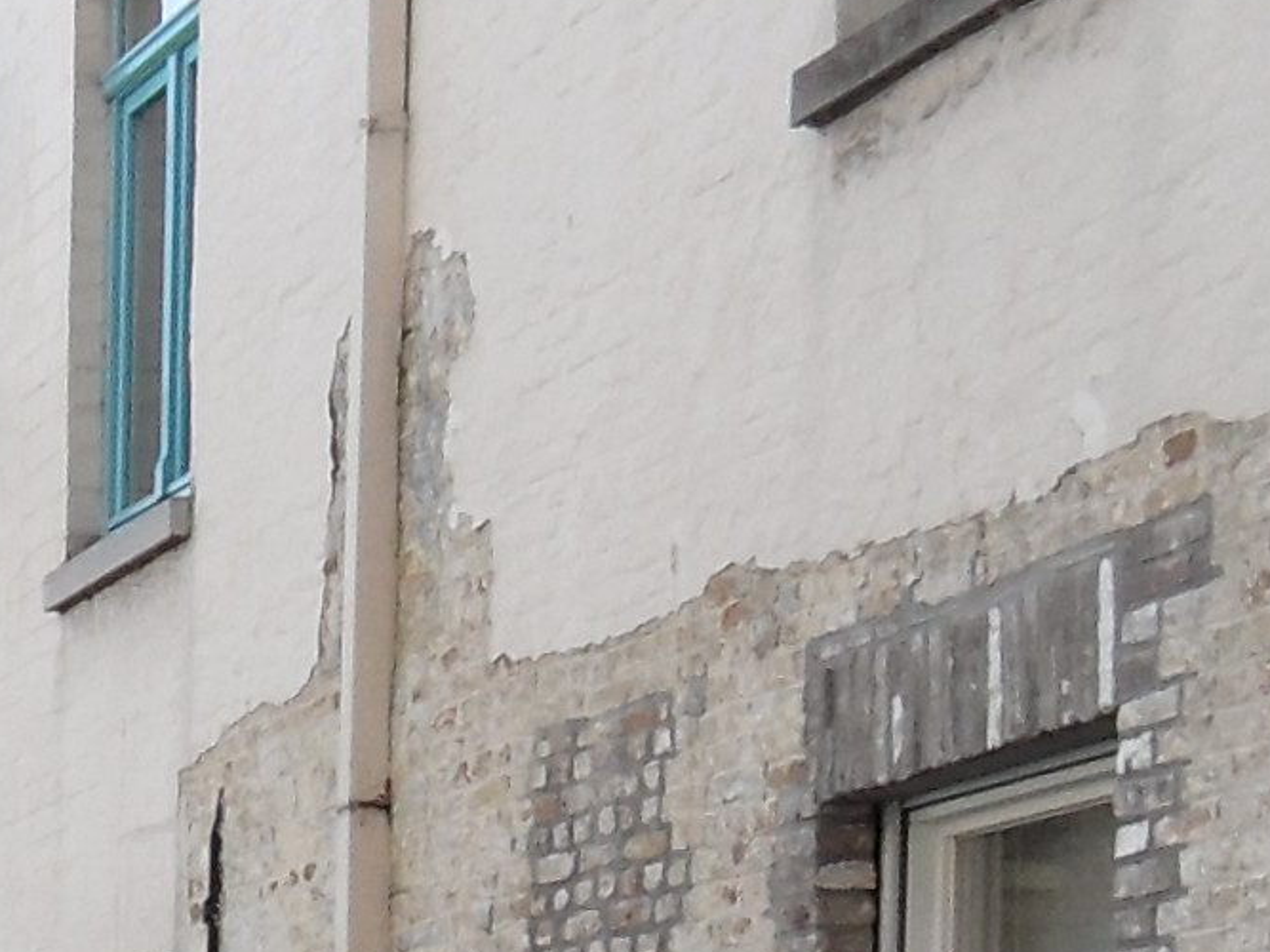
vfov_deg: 9.6
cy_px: 1885
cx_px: -1024
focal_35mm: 144
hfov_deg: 12.5
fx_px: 5282
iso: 80
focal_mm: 4.3
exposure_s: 1/125
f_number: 4
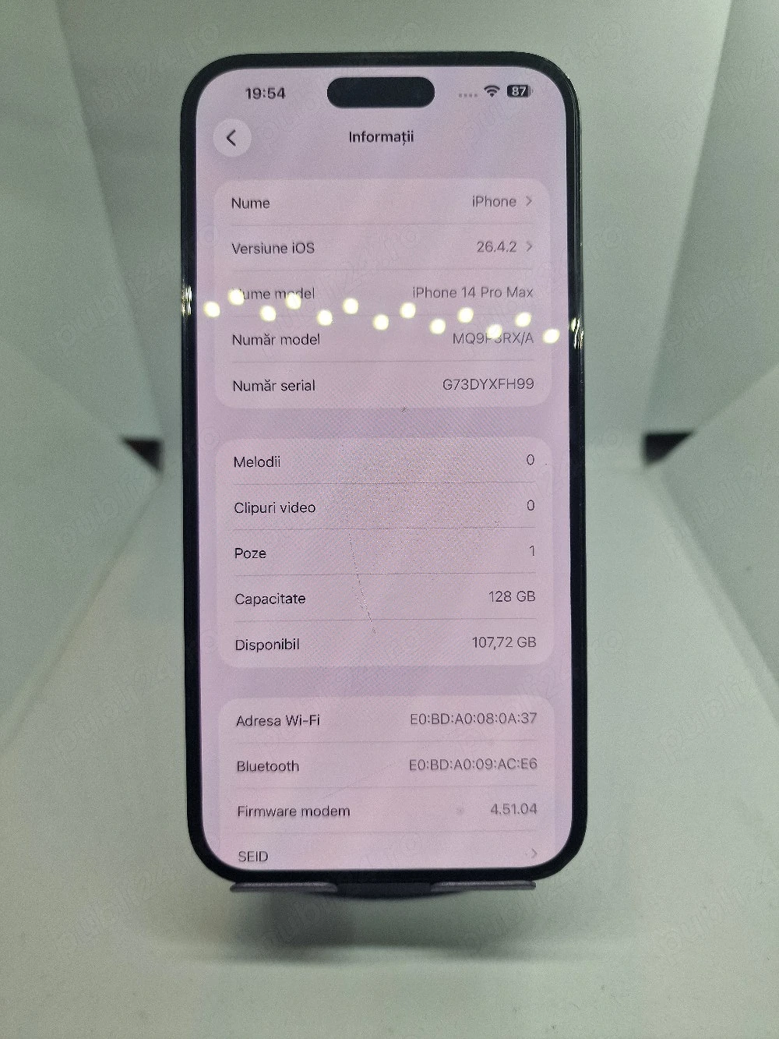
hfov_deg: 58.9
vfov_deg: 73.9
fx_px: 690
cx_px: 390
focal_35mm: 23
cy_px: 520
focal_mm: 6.4
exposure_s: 1/128
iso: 50
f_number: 1.8
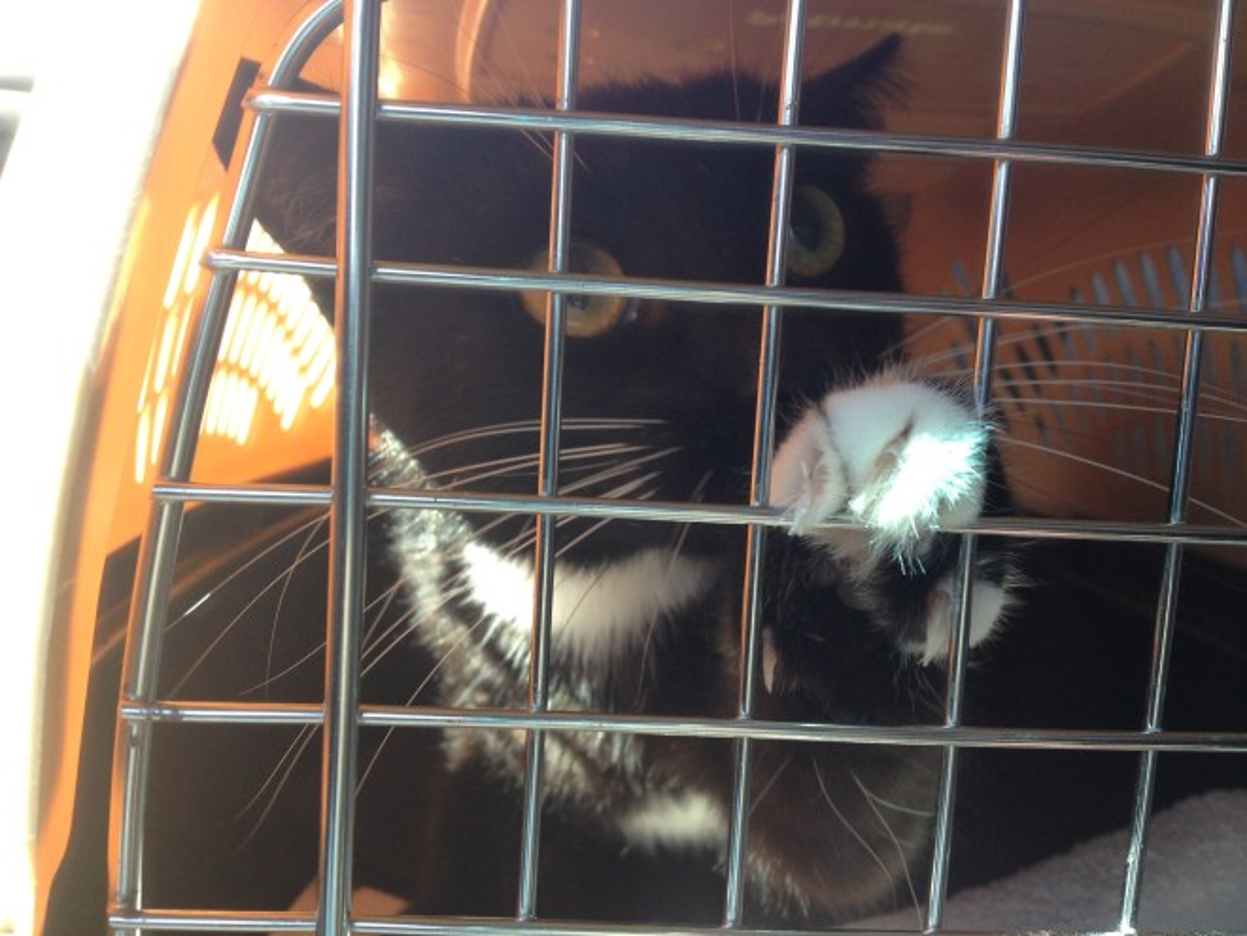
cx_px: 624
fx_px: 1261
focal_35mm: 35
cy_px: 468
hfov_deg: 52.6
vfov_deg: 40.7
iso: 64
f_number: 2.4
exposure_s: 1/120
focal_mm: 4.28
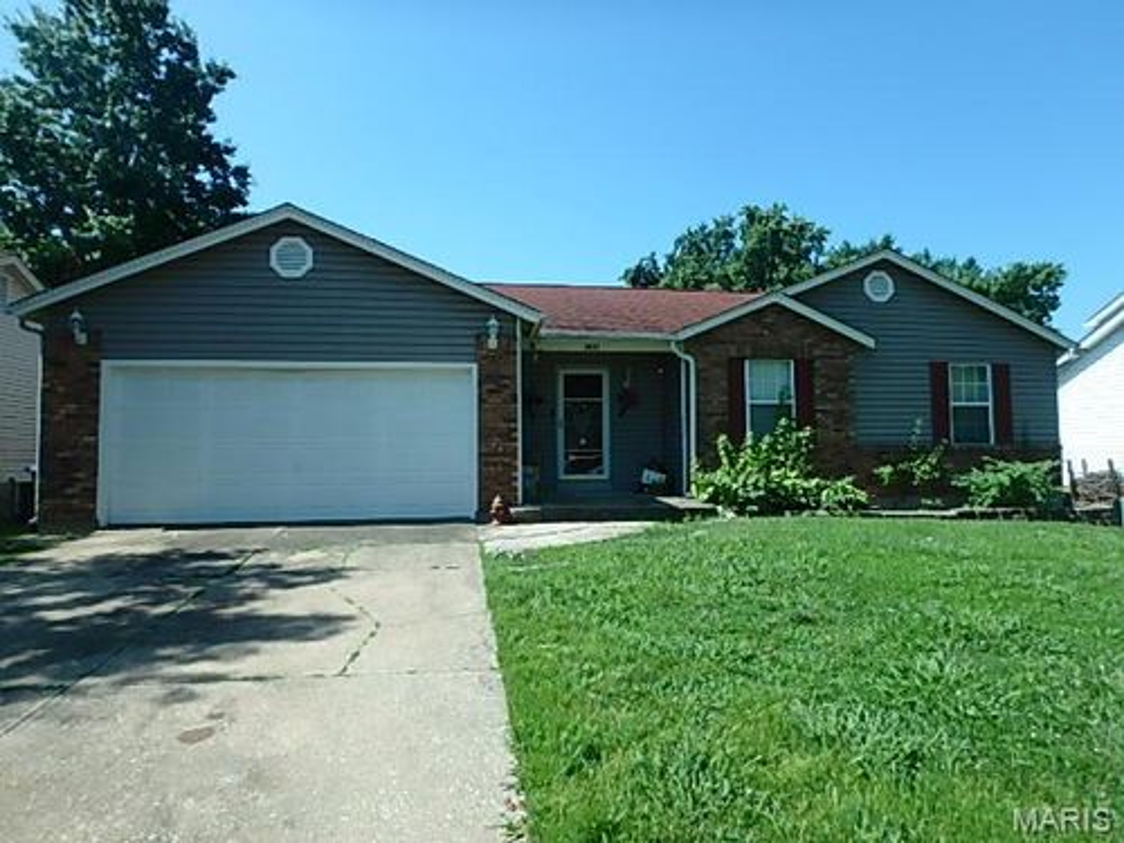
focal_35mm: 21
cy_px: 422
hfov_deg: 79.0
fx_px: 682
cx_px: 562
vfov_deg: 63.4
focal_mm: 3.7
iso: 125
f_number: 3.5
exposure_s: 1/1000
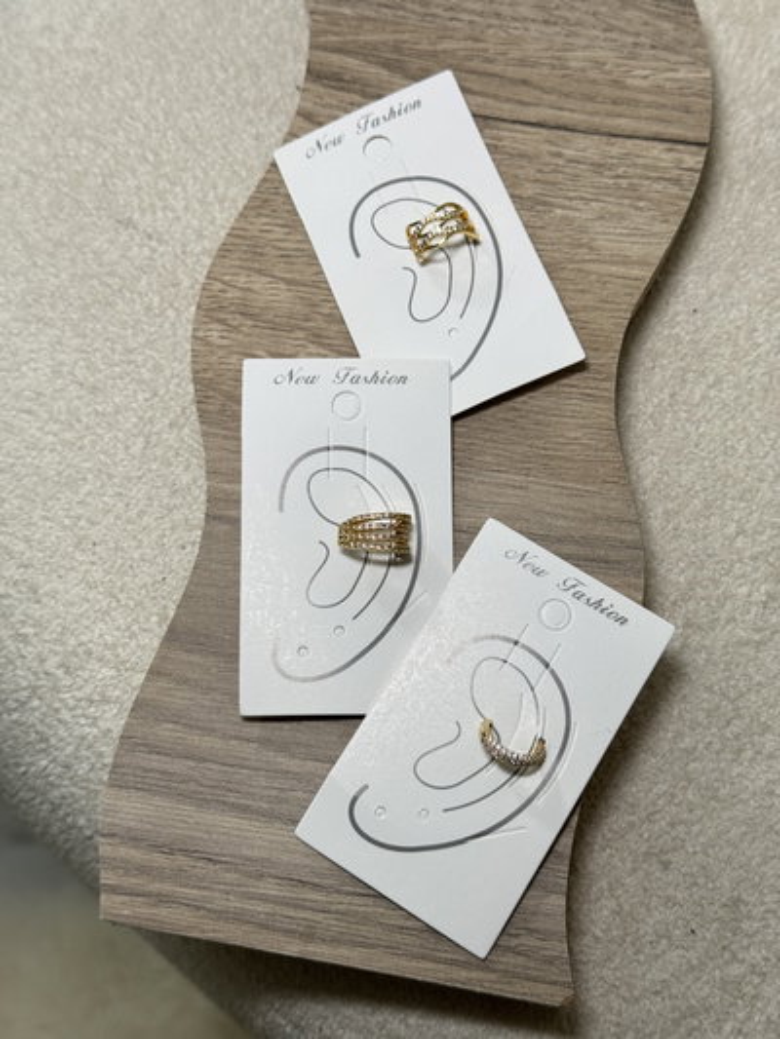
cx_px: 390
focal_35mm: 48
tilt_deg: -71.8
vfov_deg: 39.6
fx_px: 1442
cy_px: 520
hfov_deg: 30.3
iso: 50
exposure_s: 1/121
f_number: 1.78
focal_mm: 6.76
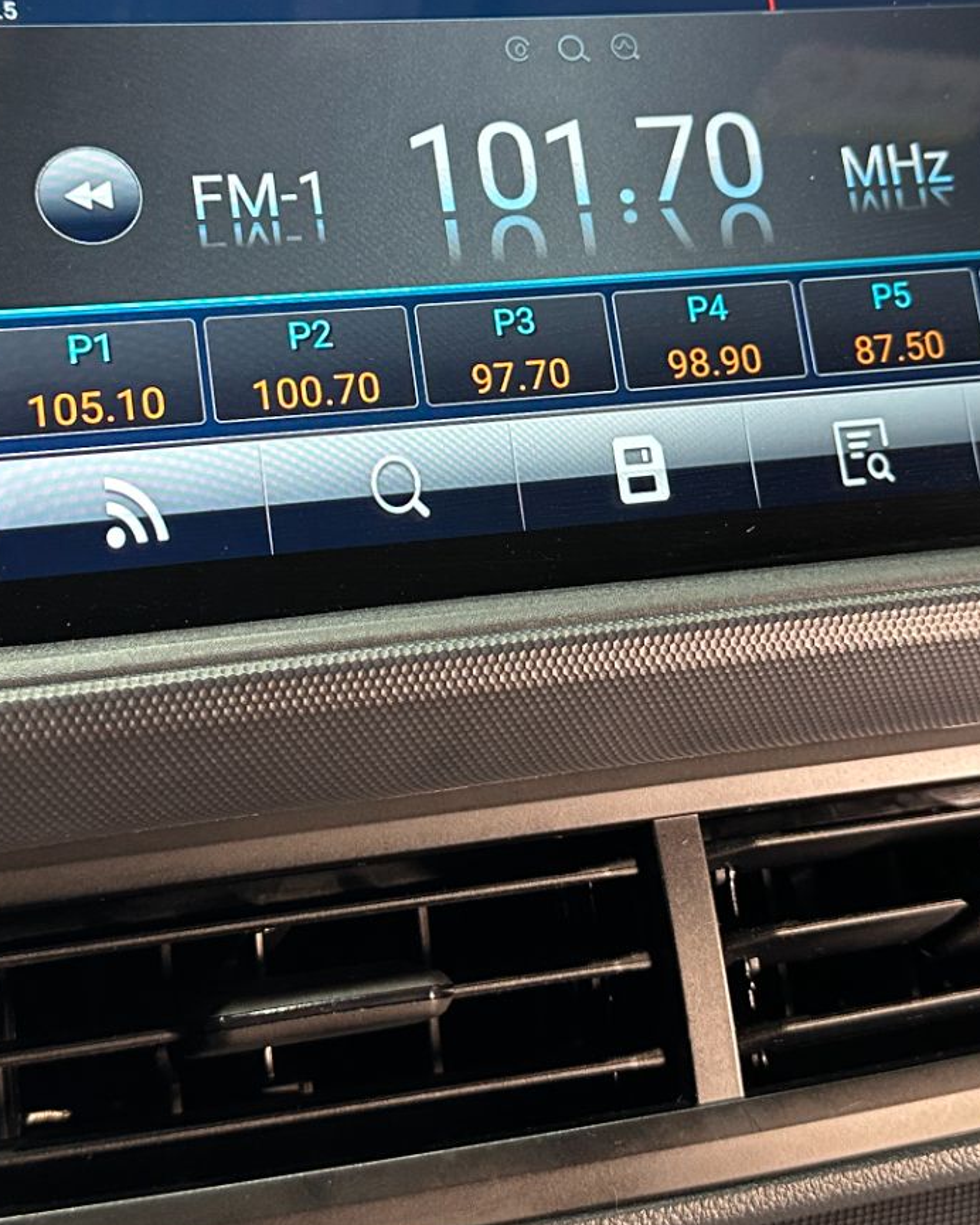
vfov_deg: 35.8
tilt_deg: -15.3
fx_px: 1885
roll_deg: +0.1
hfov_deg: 29.1
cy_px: 448
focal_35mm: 52
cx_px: 501
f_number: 1.78
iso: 400
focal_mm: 6.86
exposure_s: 1/60
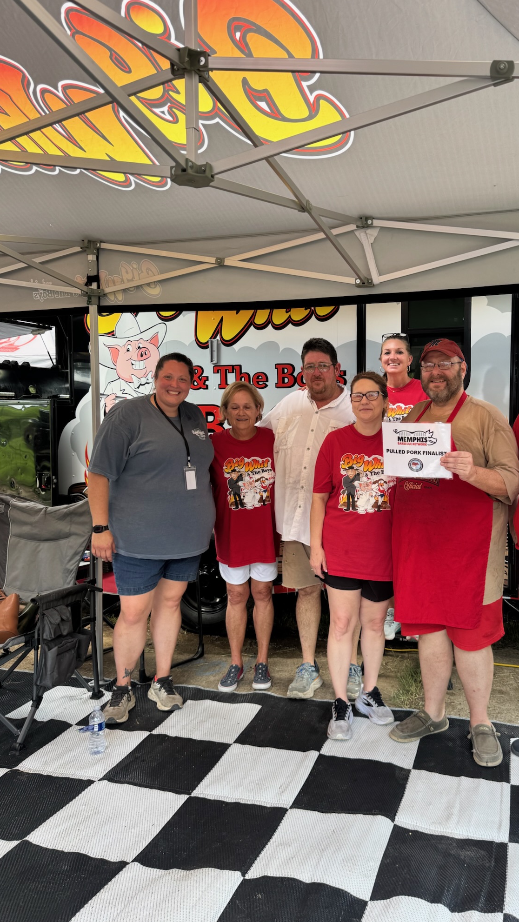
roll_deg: +0.9
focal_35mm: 27
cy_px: 460
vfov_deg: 69.9
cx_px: 352
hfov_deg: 42.3
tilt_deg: -4.0
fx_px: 660
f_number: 1.78
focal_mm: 6.76
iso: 64
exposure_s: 1/144
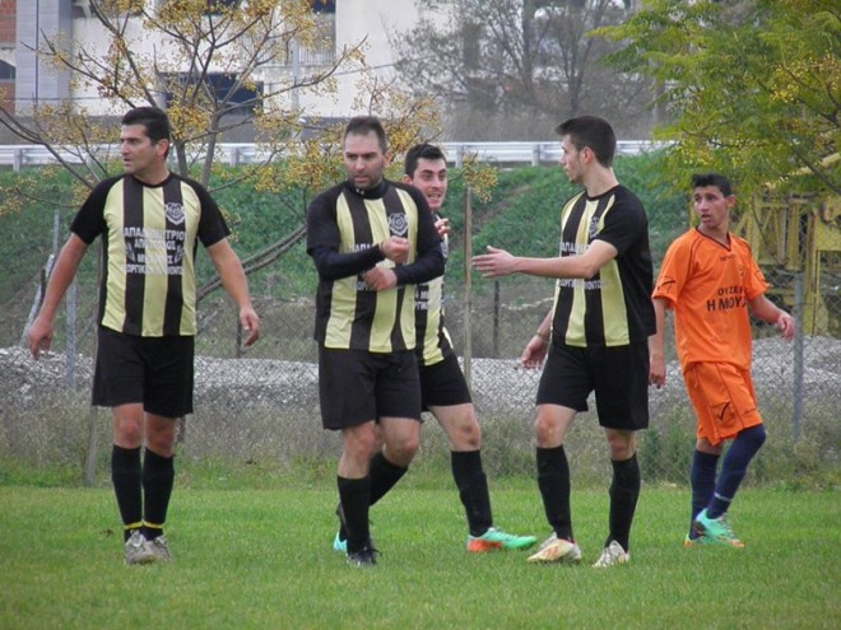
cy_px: 315
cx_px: 420
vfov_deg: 2.9
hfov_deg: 3.8
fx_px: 12633
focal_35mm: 520
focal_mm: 93.4
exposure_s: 1/200
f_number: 4.7
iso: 500
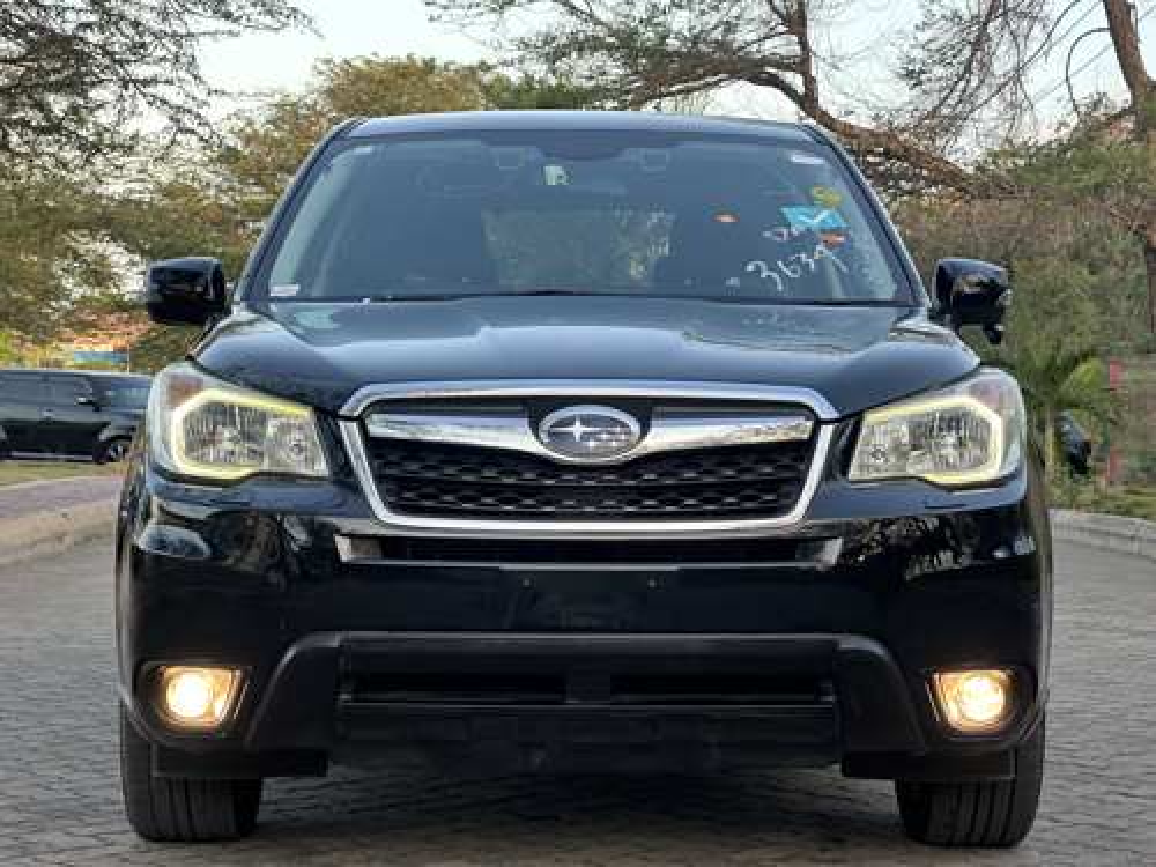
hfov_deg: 25.3
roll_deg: -1.4
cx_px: 578
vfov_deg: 19.1
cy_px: 434
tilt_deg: -1.1
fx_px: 2571
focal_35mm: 77
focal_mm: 9
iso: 64
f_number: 2.8
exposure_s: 1/99
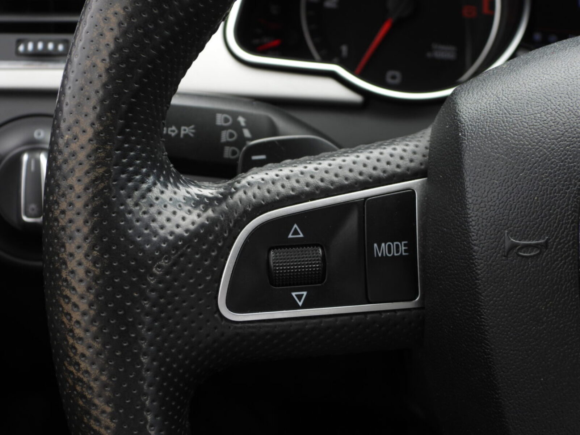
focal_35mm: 55
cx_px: 290
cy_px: 218
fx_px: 922
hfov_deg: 34.9
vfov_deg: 26.6
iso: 100
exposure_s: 1/100
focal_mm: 9.8
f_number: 3.5
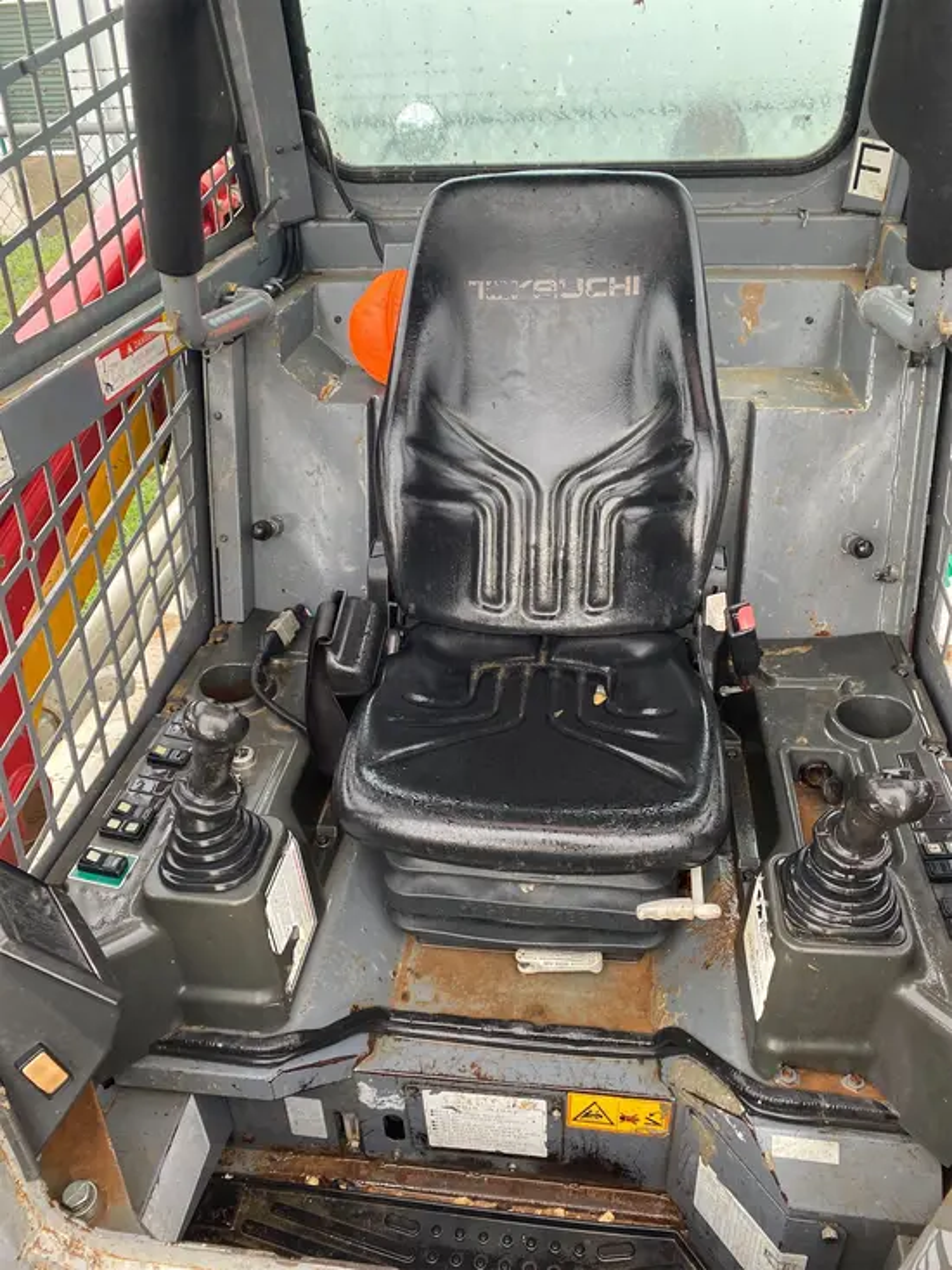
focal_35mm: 26
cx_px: 476
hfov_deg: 53.1
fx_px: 953
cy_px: 635
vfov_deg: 67.3
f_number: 1.8
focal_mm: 4.25
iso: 125
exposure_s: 1/60
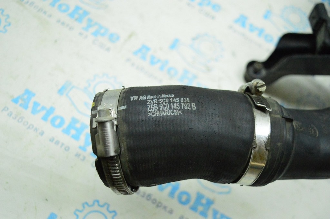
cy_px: 110
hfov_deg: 43.6
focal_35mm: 45
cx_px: 165
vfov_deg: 29.8
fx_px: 412
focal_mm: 30
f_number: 4.2
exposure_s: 1/500
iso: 6400
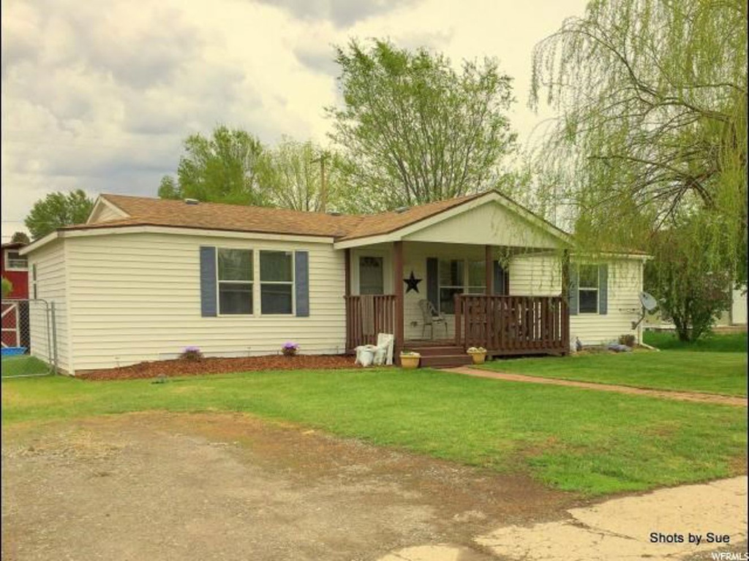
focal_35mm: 29
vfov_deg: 48.2
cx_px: 374
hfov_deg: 61.7
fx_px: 627
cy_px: 280
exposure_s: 1/842
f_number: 2.2
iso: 32
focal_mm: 4.15
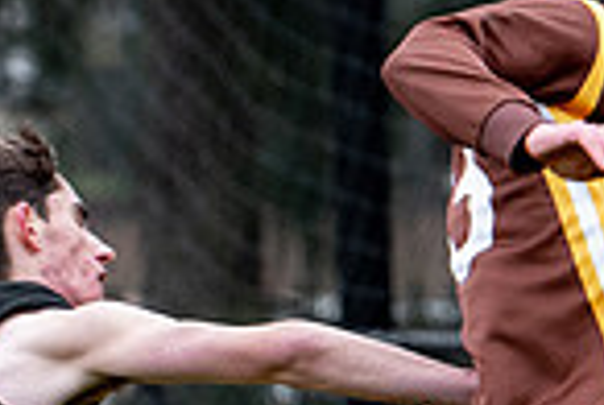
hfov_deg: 1.4
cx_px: 456
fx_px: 25201
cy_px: 679
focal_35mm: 1499
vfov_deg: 0.9
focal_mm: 150
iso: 800
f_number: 4
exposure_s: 1/1250
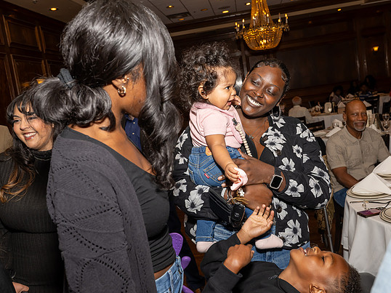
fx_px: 395
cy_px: 146
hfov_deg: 52.6
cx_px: 197
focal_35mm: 35
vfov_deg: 40.7
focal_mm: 31.5
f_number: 7.1
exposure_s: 1/250
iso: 500
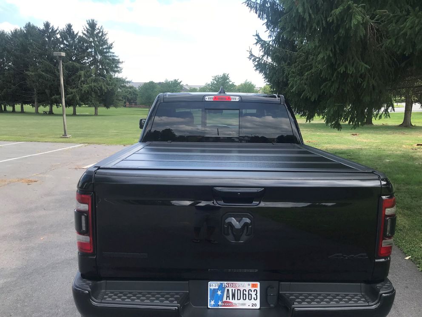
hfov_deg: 63.4
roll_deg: -0.7
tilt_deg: -9.0
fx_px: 341
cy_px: 158
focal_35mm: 28
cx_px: 211
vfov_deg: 49.7
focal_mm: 3.99
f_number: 1.8
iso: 20
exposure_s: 1/1126
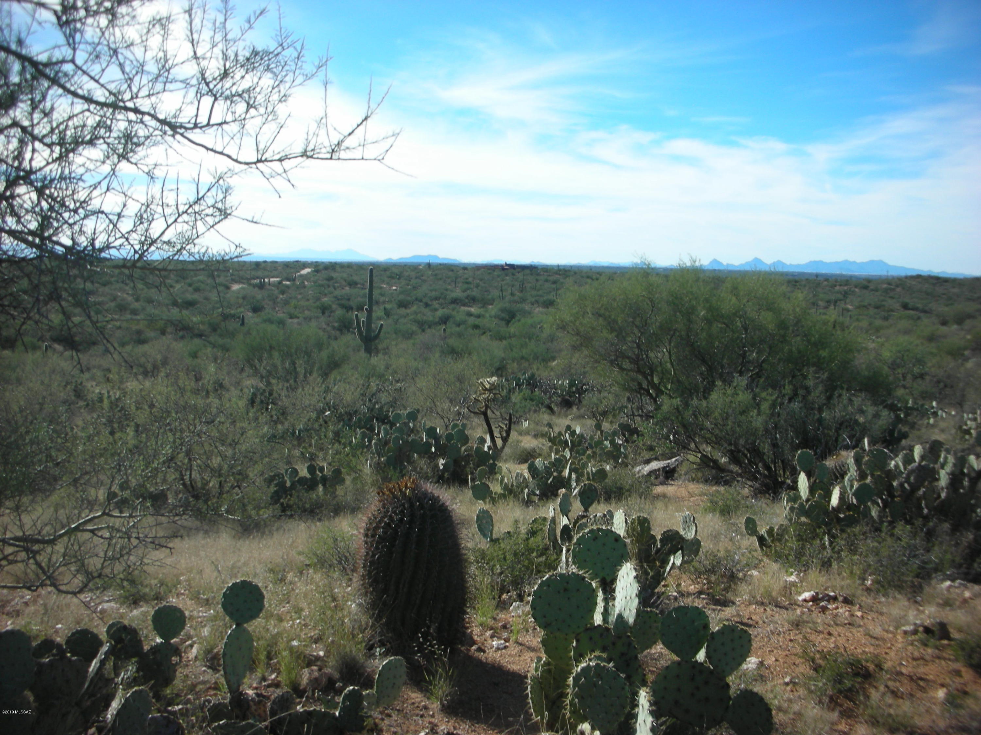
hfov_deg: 52.6
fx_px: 992
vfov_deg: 40.7
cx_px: 490
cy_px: 368
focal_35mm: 35
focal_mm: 5.8
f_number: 8.5
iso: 50
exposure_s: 1/87.3
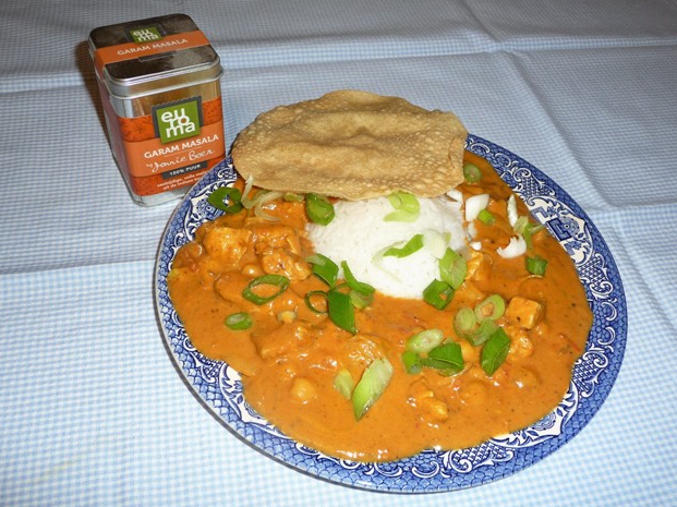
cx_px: 343
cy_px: 255
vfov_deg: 42.9
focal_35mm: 33
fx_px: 645
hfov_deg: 55.4
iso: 100
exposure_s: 1/30
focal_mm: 5.3
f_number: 3.5
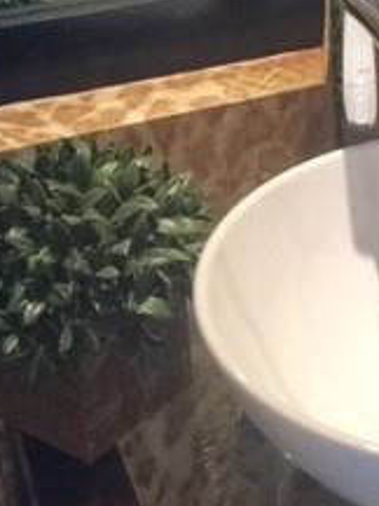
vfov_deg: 21.4
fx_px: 1255
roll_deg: +2.0
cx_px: 358
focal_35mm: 86
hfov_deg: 16.9
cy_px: -75
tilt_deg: -13.9
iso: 50
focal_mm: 4.15
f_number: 2.2
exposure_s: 1/30
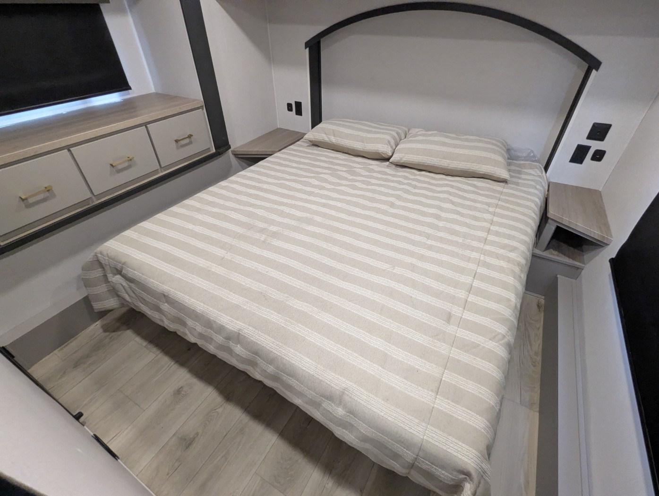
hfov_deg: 94.4
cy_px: 248
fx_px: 305
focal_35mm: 16
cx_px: 330
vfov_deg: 78.2
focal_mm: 2.35
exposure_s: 1/104
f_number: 2.2
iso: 656
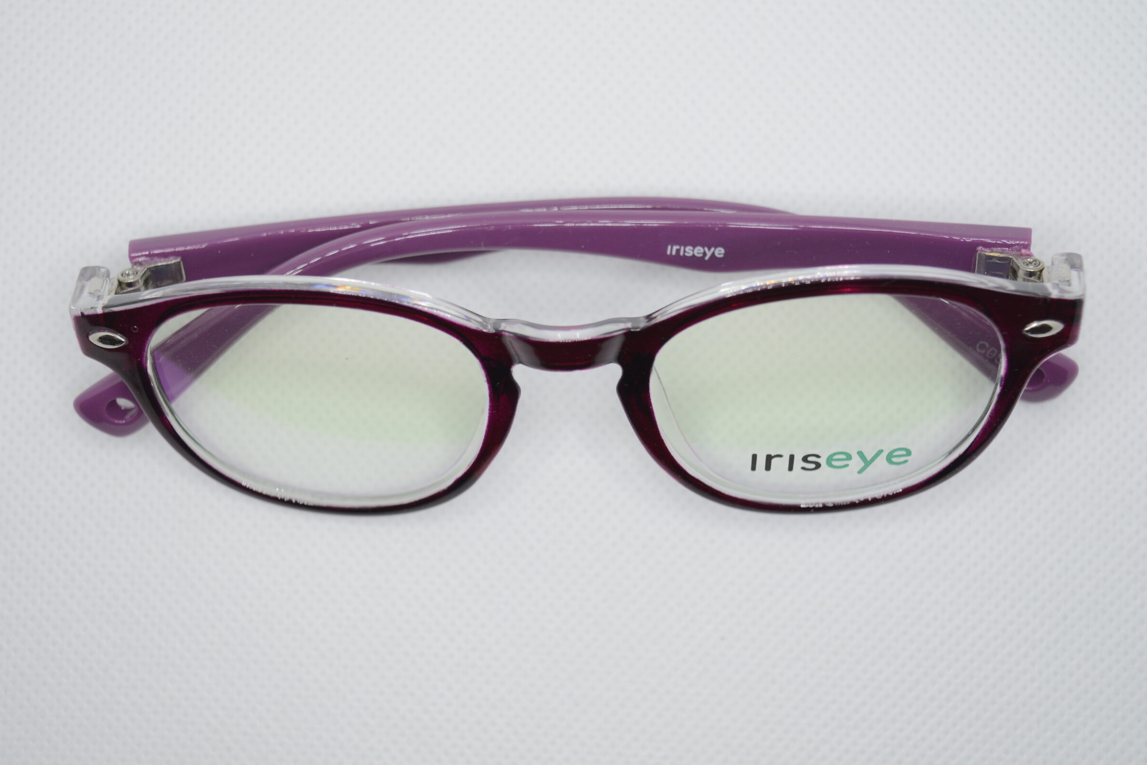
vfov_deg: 22.3
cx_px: 554
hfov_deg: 32.9
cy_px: 366
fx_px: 1944
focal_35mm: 61
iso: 200
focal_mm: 38
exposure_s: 1/125
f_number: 5.6
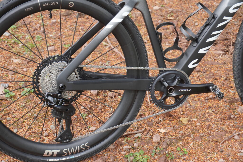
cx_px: 122
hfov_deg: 27.0
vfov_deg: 18.2
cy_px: 81
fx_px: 506
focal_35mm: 75
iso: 400
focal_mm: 50
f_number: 5.6
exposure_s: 1/160
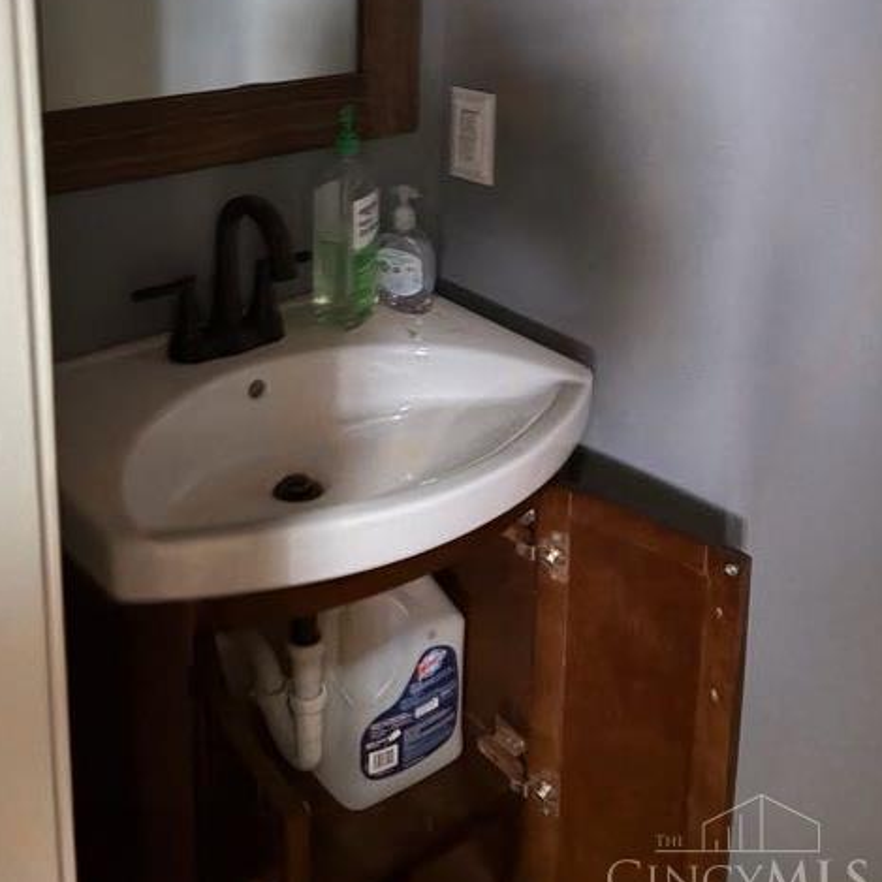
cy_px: 158
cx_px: 306
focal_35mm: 41
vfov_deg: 39.1
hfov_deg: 40.5
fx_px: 1182
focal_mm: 5.96
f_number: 1.6
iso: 800
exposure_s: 1/9
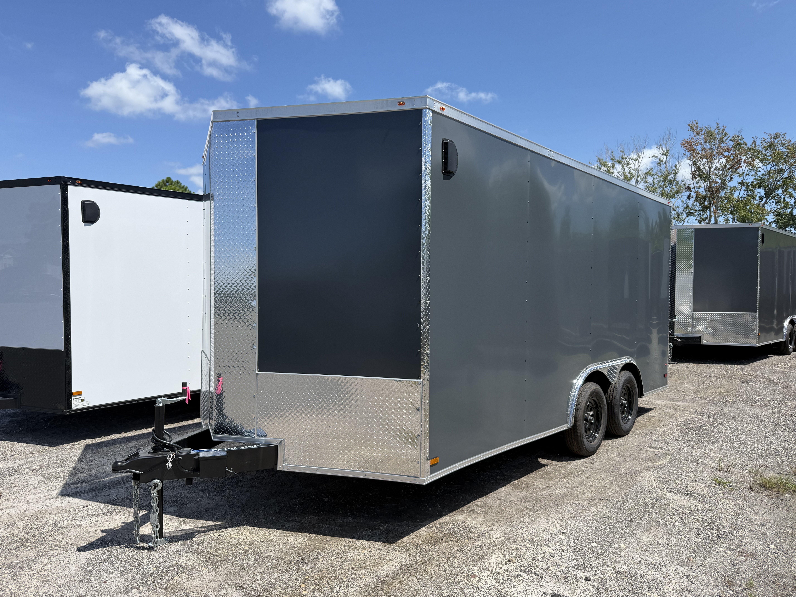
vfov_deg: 56.8
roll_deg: +0.1
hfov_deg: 71.6
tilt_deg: -1.8
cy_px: 298
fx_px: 552
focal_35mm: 24
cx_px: 398
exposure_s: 1/2907
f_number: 1.78
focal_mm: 6.76
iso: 100
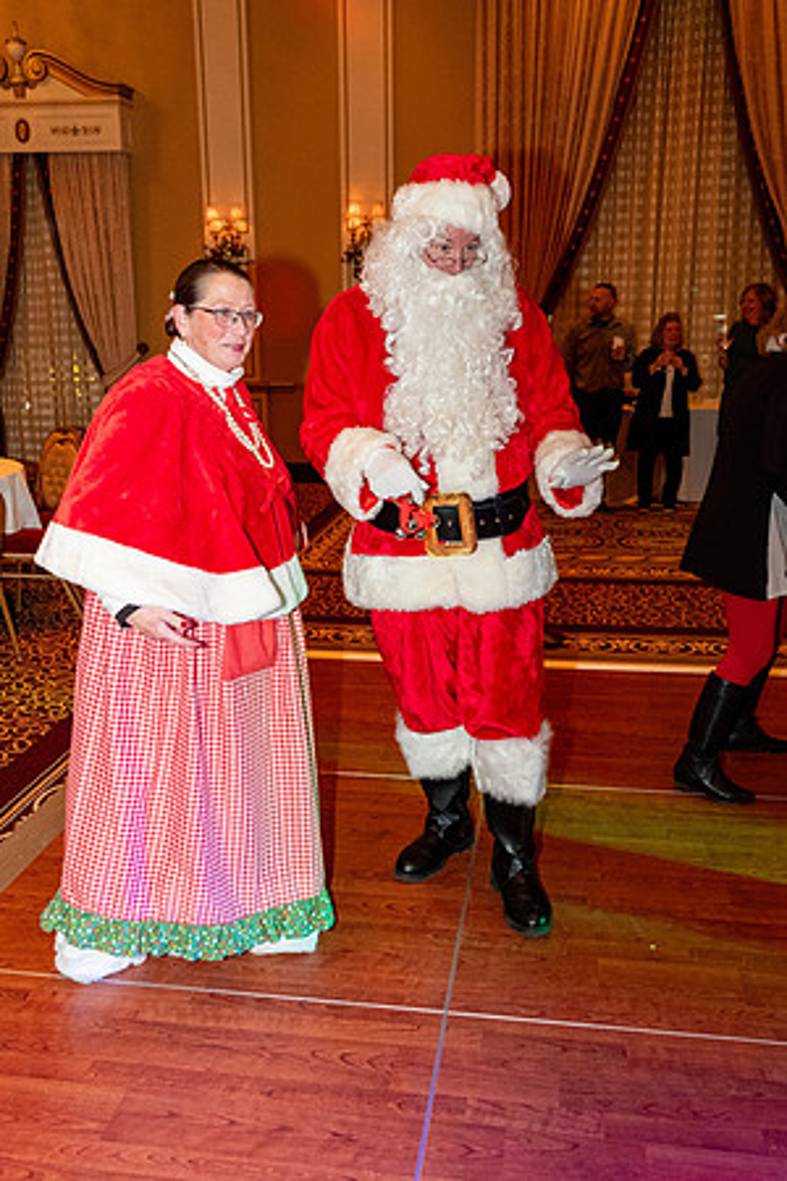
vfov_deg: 60.3
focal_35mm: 31
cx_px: 394
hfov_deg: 42.3
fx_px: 1016
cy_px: 590
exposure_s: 1/125
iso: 2500
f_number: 3.2
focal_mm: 20.5
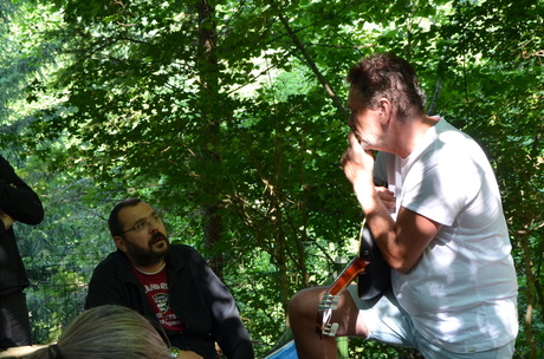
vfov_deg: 21.7
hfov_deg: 32.3
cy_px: 252
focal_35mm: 62
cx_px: 202
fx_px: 934
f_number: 4.5
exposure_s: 1/80
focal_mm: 24
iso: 400
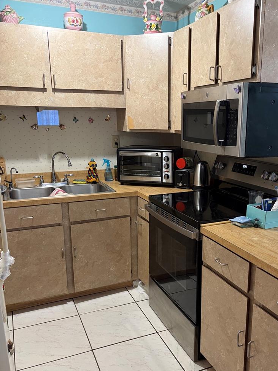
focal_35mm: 32
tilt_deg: -12.5
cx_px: 171
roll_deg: -0.7
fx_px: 343
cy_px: 205
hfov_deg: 43.9
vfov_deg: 56.7
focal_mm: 5.96
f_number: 1.6
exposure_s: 1/60
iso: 200
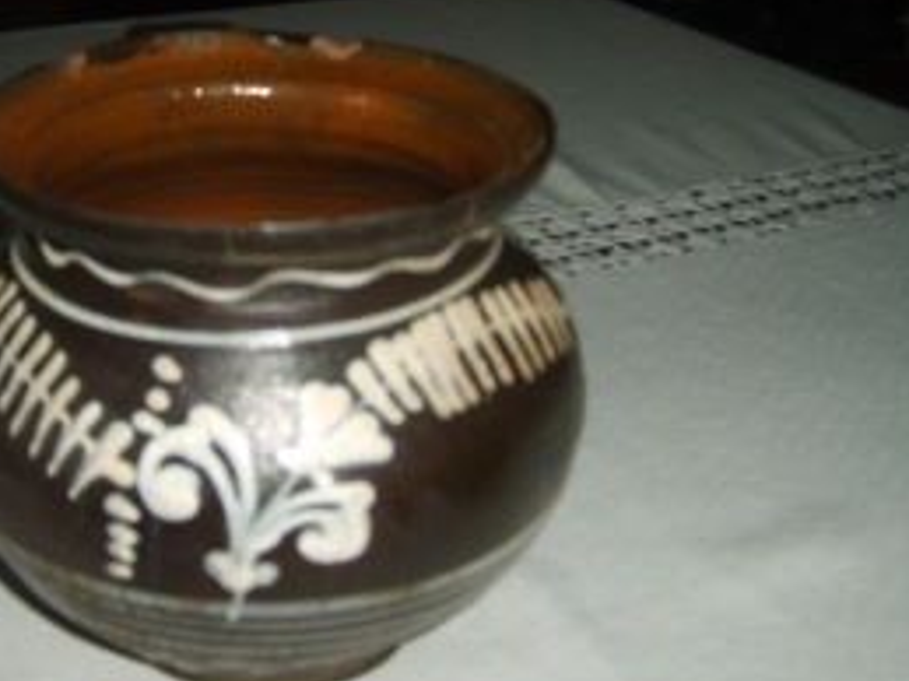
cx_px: 249
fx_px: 1417
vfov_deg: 27.0
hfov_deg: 34.9
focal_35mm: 54
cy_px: 305
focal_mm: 5.8
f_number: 2.8
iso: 100
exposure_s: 1/45
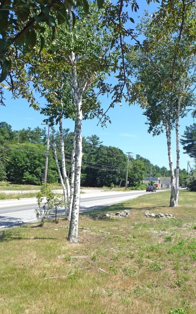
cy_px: 157
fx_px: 290
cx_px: 136
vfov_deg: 56.7
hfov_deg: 36.8
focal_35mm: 34
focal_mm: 4.3
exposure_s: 1/800
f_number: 3.3
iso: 80
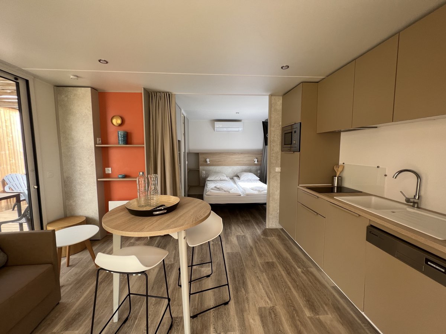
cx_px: 223
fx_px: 167
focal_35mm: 13
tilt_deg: -6.0
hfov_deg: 106.2
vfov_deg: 89.9
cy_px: 167
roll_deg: +0.2
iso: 40
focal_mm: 1.57
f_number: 1.8
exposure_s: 1/99
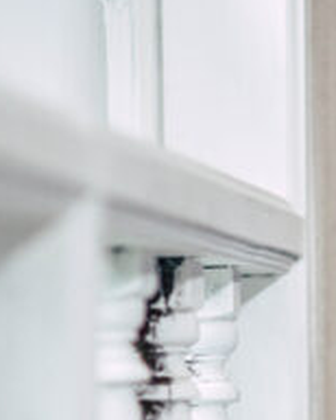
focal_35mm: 425
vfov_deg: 4.5
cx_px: 617
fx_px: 5275
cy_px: 528
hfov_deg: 3.6
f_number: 2
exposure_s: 1/160
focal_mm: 85
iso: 400
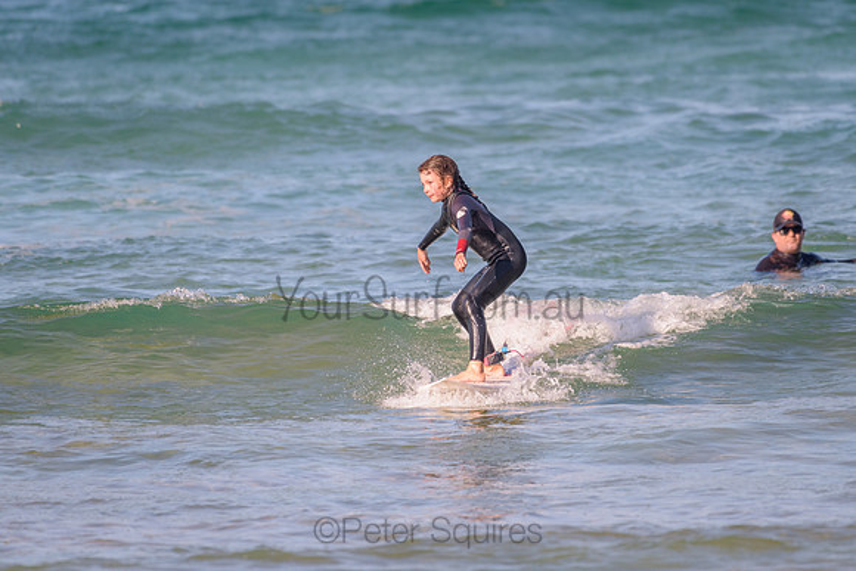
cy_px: 227
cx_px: 471
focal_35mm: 613
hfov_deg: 3.4
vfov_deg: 2.2
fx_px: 14587
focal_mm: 500
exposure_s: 1/2000
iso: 280
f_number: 5.6
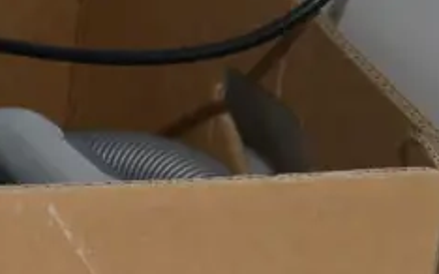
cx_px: -295
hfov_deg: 12.4
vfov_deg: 8.2
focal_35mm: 158
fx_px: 1889
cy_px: -37
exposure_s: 1/60
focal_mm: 17
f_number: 4
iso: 640
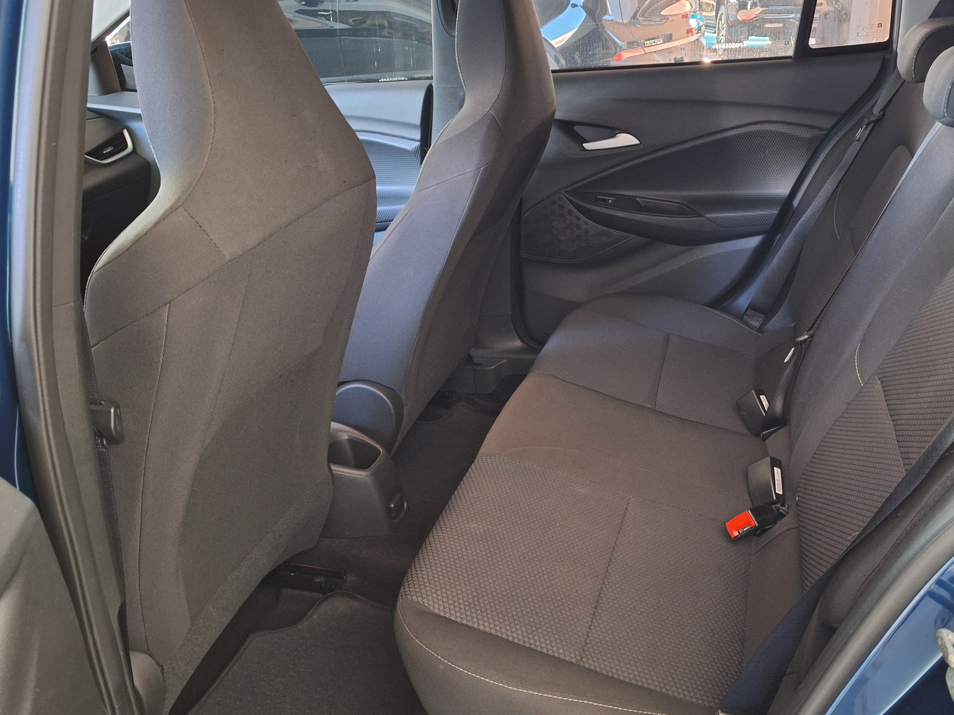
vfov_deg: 46.7
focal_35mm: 30
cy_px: 388
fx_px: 827
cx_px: 612
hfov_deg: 59.0
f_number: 1.8
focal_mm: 5.54
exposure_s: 1/20
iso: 500
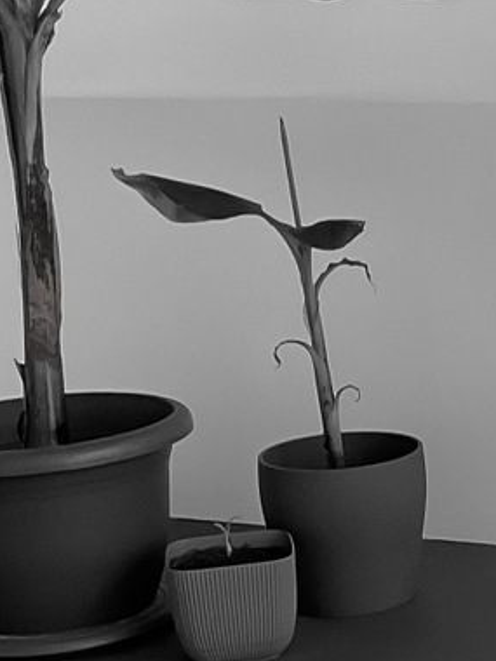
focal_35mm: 122
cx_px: 902
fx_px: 2331
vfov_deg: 16.1
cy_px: 386
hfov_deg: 11.3
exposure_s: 1/120
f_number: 1.8
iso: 50
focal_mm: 3
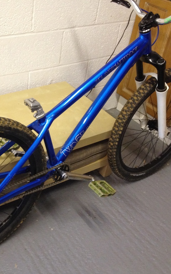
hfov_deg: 25.6
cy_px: 137
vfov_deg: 40.3
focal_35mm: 50
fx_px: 373
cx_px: 47
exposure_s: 1/20
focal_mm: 4.28
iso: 250
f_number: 2.4
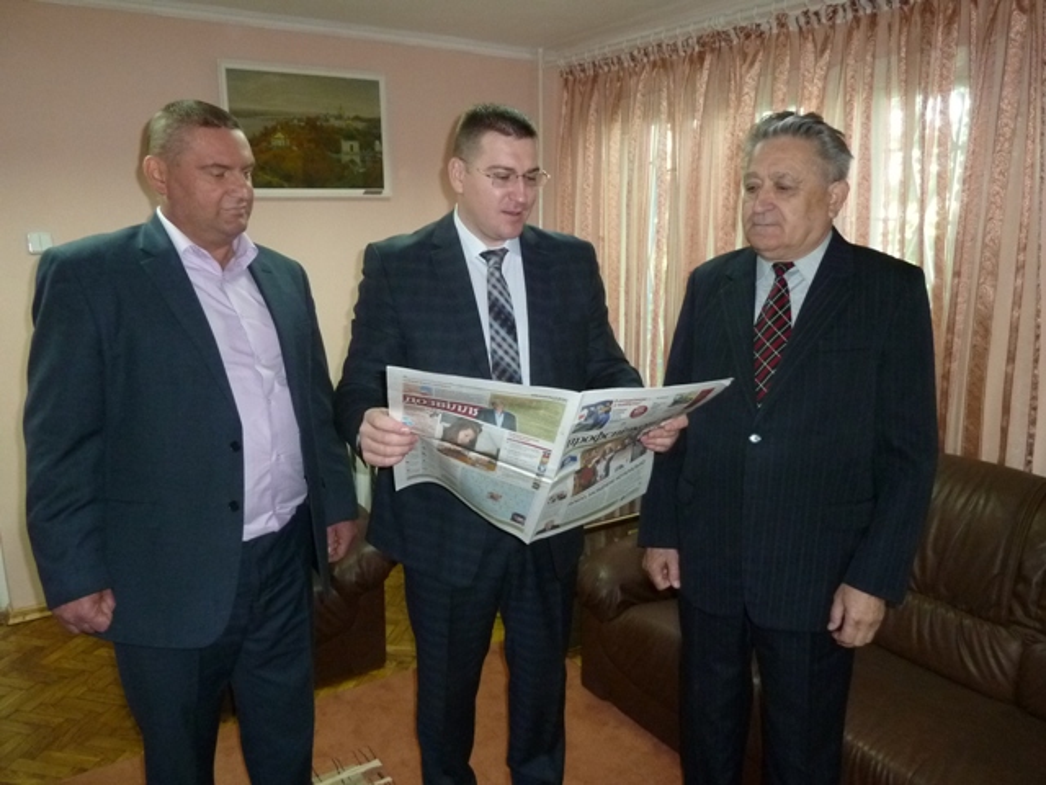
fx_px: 755
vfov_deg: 54.9
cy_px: 392
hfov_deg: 69.4
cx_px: 523
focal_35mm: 25
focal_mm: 4.1
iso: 400
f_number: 3.3
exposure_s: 1/30
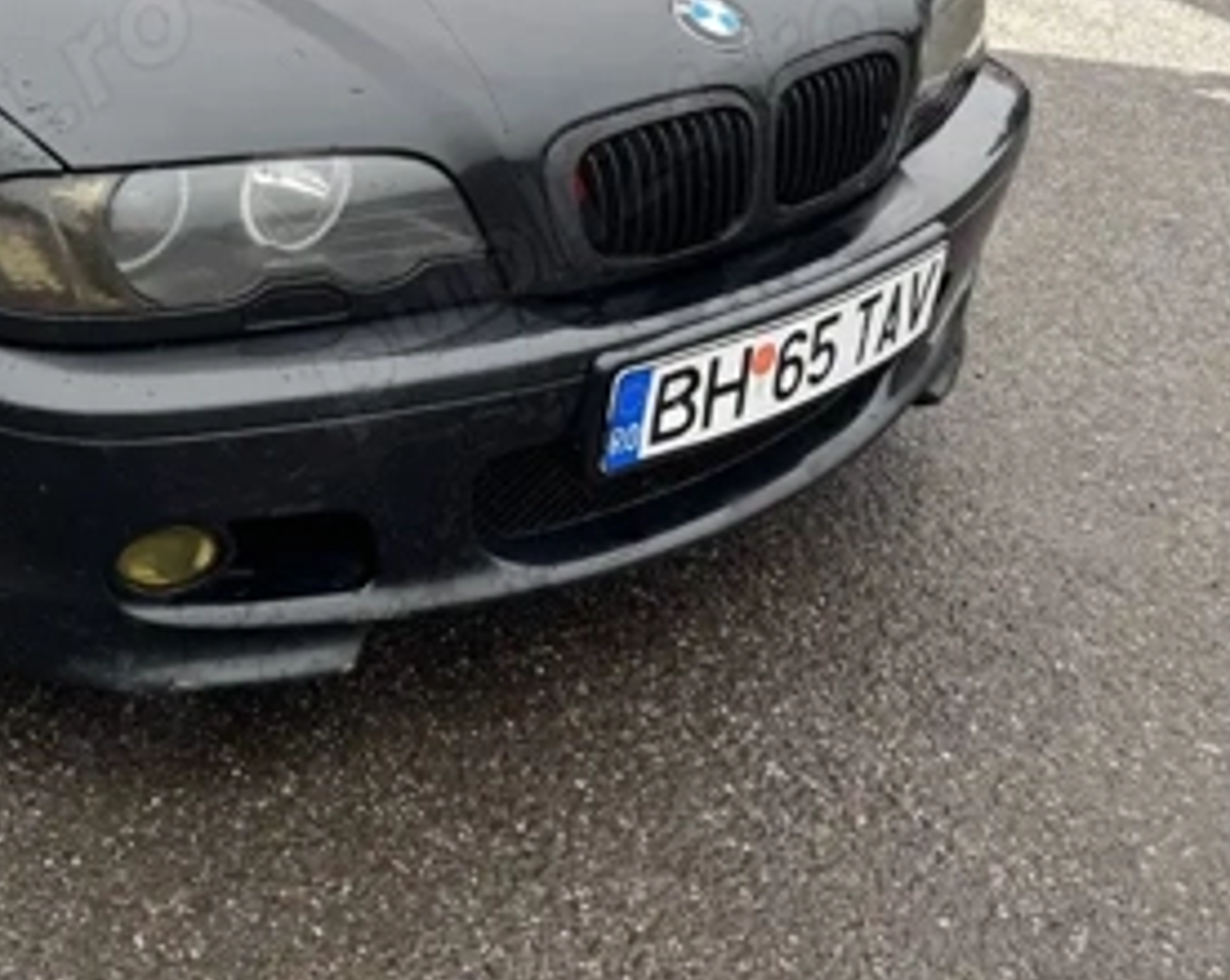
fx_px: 1854
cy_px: 218
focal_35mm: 51
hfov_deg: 34.3
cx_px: 80
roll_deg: +0.2
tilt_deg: -21.1
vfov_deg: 29.1
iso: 64
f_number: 1.78
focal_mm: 6.76
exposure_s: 1/169
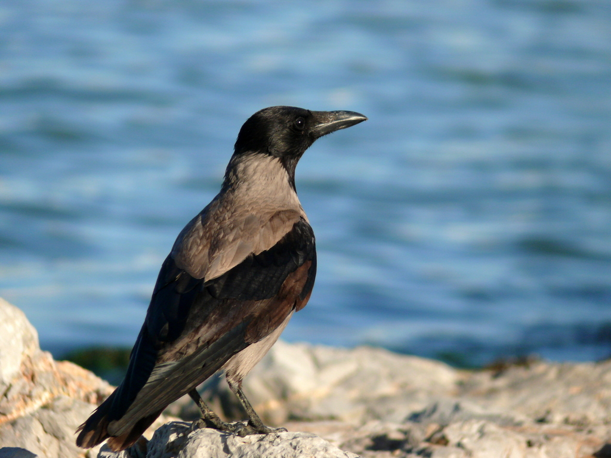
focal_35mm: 420
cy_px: 229
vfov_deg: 3.5
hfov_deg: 4.7
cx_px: 306
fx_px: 7413
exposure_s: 1/500
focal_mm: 88.8
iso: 100
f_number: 3.7
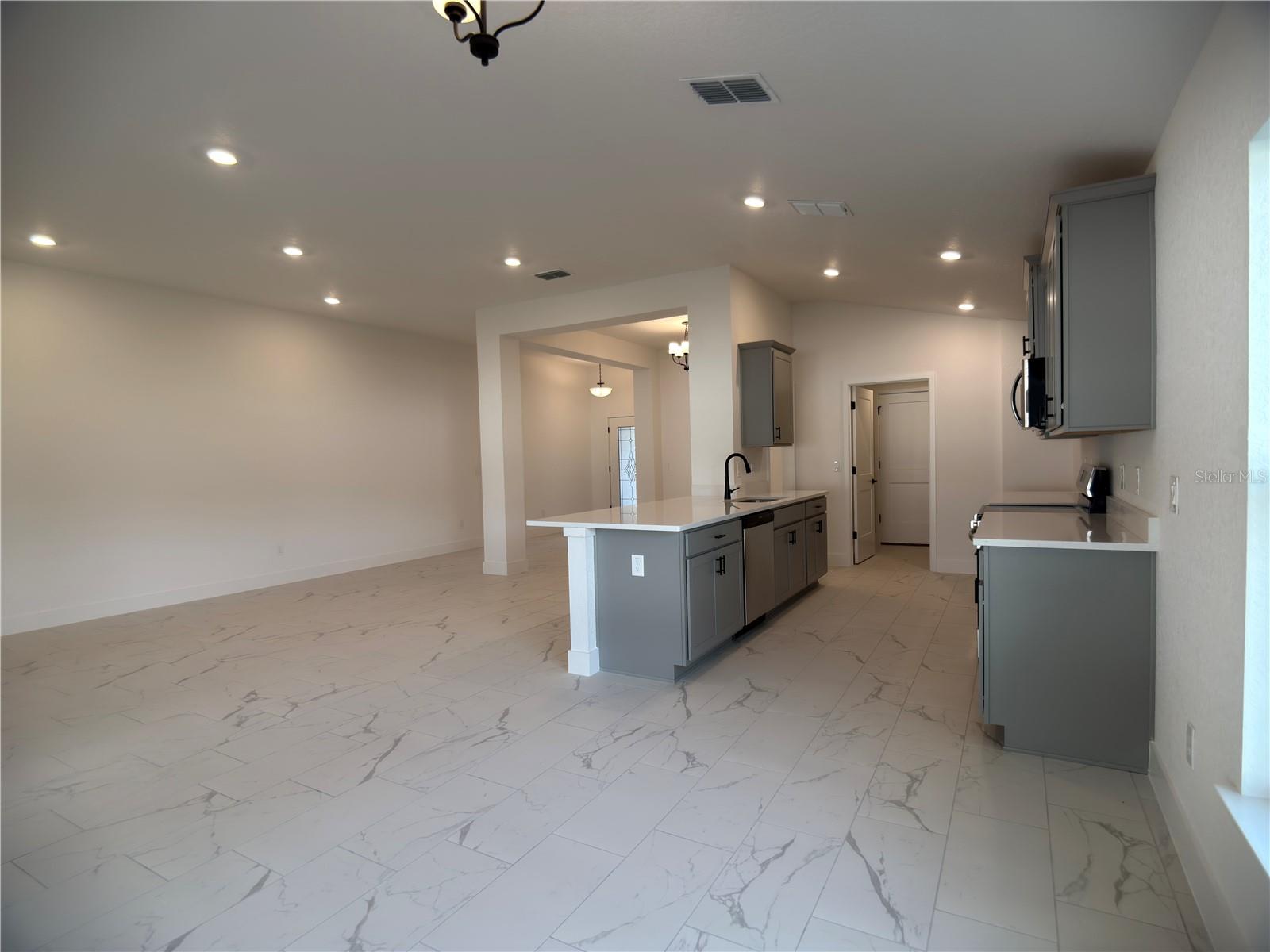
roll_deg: +2.1
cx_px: 635
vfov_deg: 56.8
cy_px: 476
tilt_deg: -1.8
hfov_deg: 71.6
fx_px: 881
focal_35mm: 24
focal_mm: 6.76
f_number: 1.78
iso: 100
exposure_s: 1/197
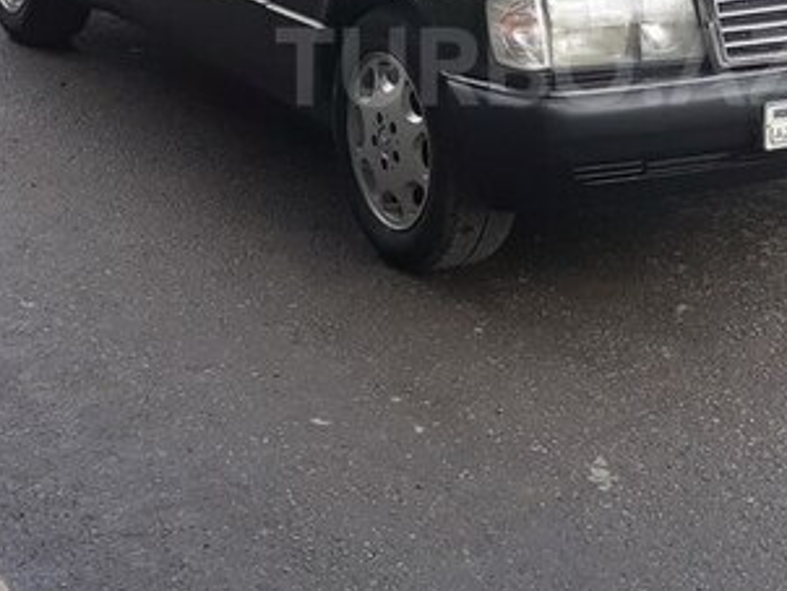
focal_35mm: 59
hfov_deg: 32.3
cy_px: 66
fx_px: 1342
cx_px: 542
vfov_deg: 24.2
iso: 40
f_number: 1.7
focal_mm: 3.71
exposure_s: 1/295
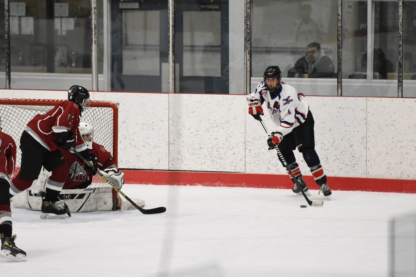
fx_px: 3467
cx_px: 208
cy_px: 138
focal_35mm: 300
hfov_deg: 6.9
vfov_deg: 4.6
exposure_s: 1/1000
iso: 6400
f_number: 2.8
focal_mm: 200
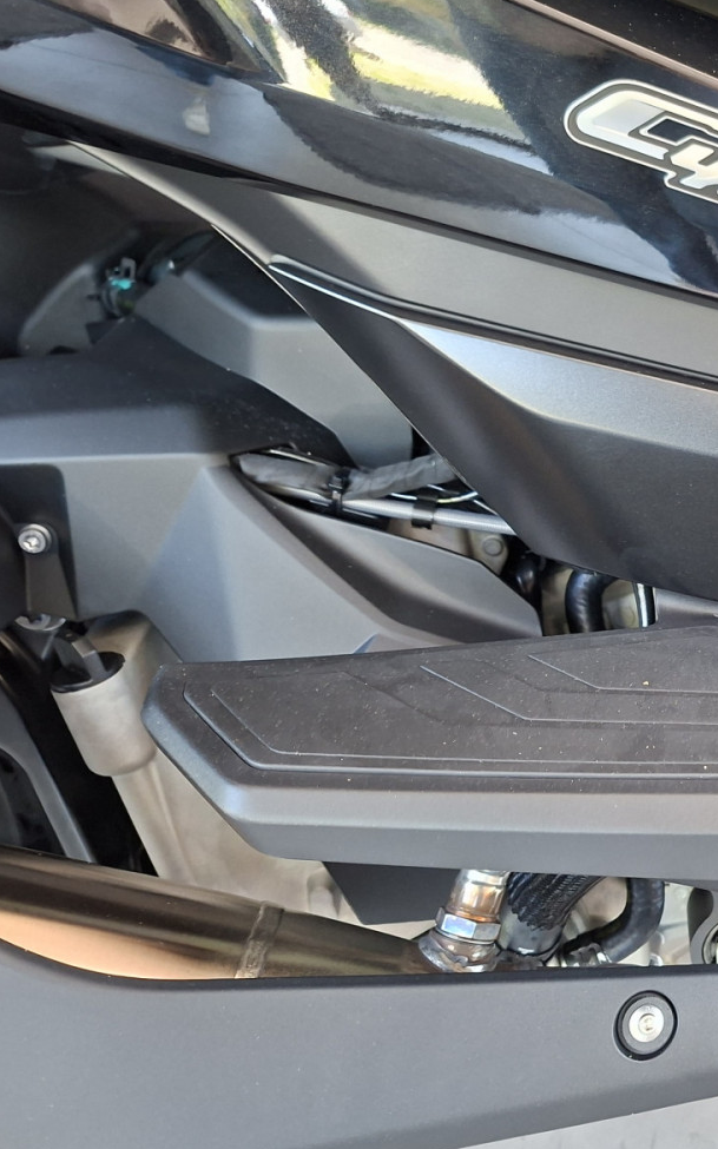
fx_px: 1253
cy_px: 530
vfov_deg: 49.2
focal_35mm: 40
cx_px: 825
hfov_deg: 28.5
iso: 320
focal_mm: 5.54
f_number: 1.8
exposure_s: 1/60
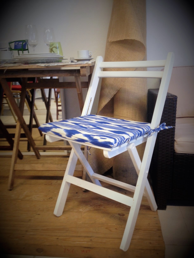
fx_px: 261
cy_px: 129
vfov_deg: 52.6
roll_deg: +2.7
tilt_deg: -18.1
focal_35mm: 35
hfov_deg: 40.7
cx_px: 97
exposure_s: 1/20
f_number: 2.4
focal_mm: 4.28
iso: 64
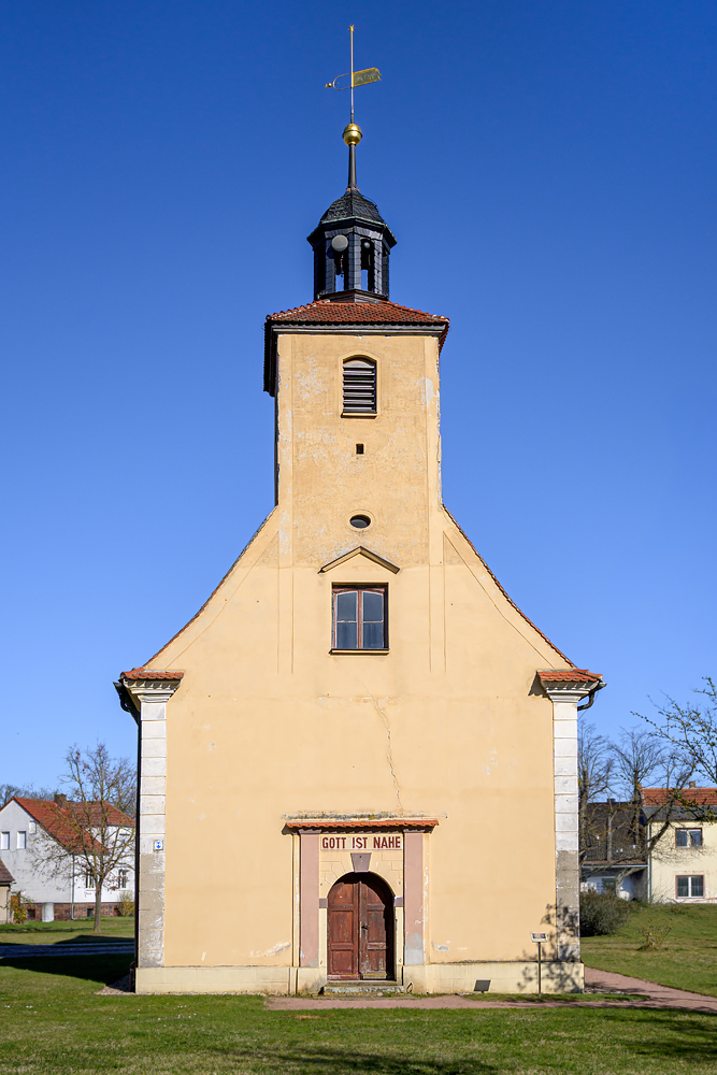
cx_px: 358
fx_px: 1075
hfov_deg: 36.9
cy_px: 538
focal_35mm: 36
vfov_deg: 53.1
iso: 200
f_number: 8
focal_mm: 24
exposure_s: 1/1000
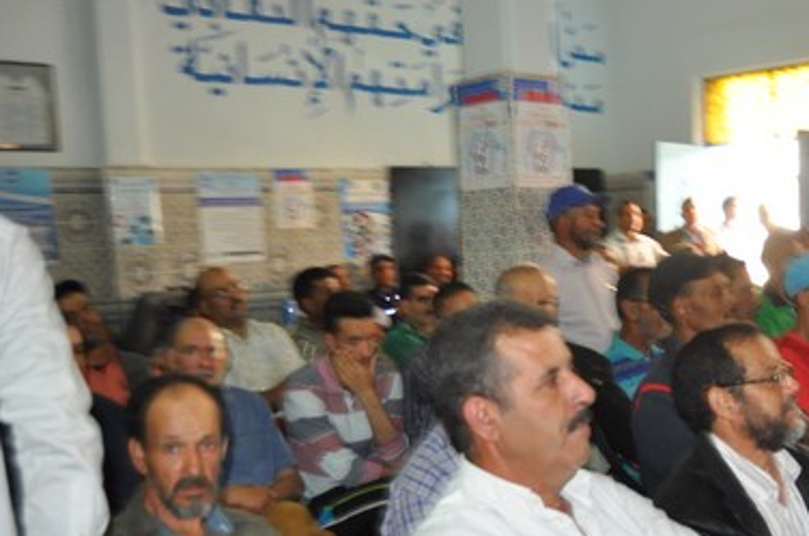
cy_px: 386
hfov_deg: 41.1
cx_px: 643
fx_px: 1032
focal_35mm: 46
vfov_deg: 28.8
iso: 800
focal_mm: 18
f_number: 3.5
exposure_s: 1/80
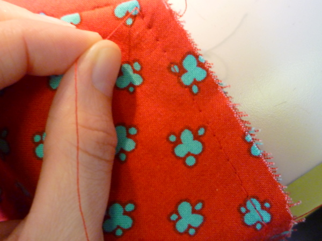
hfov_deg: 61.7
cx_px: 161
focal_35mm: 29
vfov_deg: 48.2
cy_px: 120
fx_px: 270
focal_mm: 5.2
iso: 400
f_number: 3.3
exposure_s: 1/25
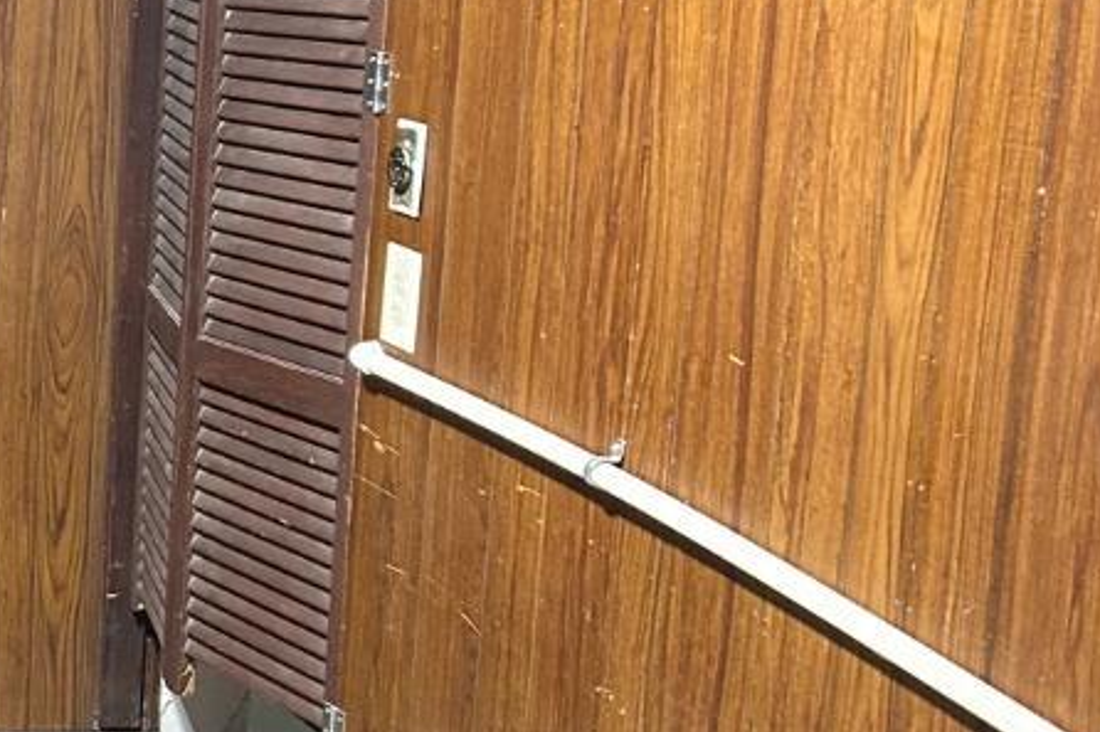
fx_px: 2779
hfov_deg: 18.9
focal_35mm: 91
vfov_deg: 15.0
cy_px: 211
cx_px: -668
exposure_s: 1/60
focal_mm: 5.7
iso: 250
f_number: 1.5
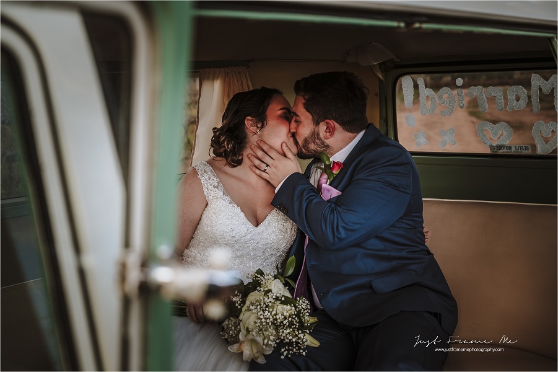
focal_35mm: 50
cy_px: 186
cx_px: 279
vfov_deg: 27.0
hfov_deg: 39.6
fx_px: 775
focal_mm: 50
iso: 200
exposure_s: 1/50
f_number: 4
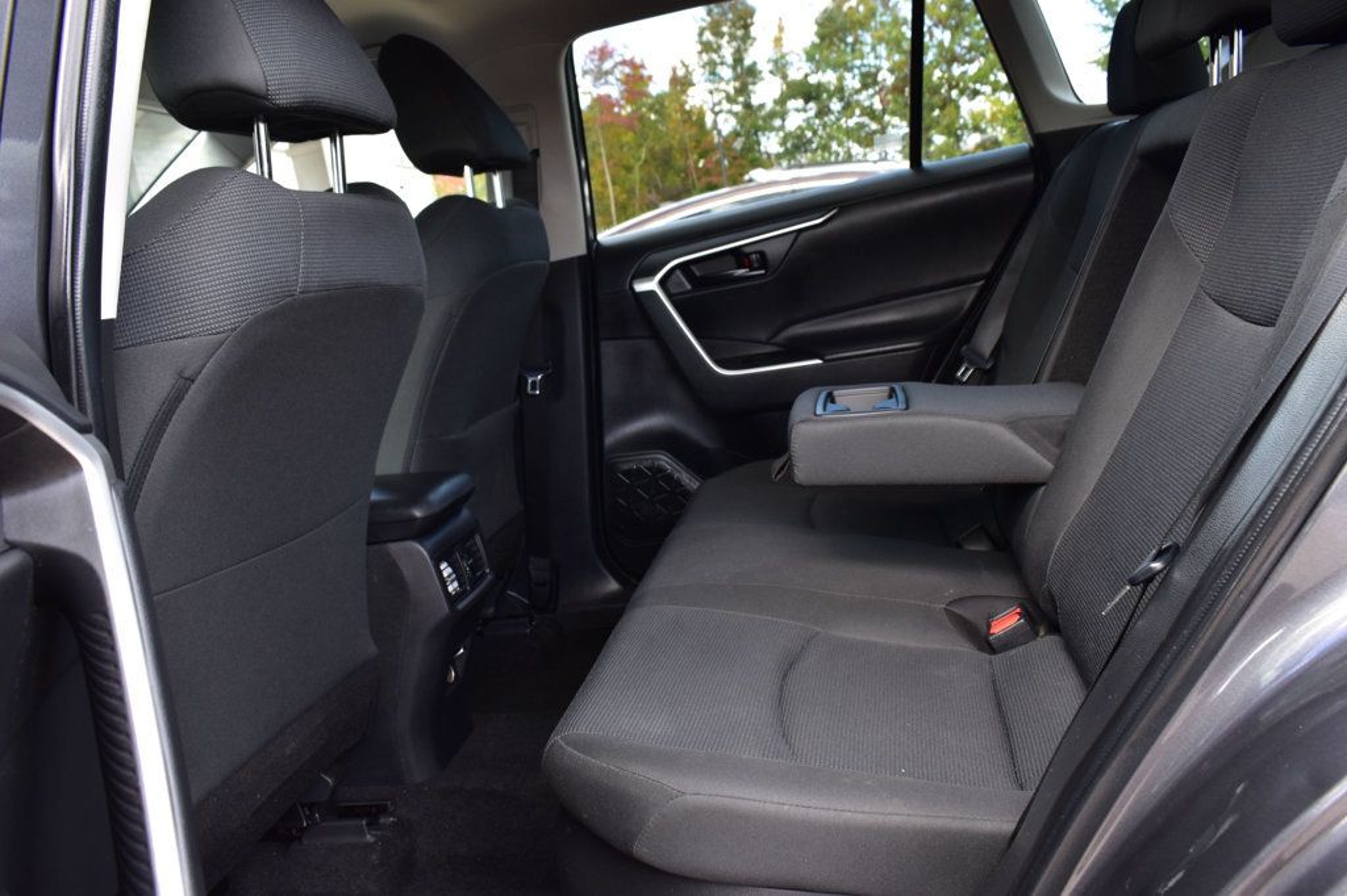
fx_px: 1122
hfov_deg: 61.9
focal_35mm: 30
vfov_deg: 43.6
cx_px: 674
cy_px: 448
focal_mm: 20
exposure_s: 1/50
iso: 400
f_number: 8
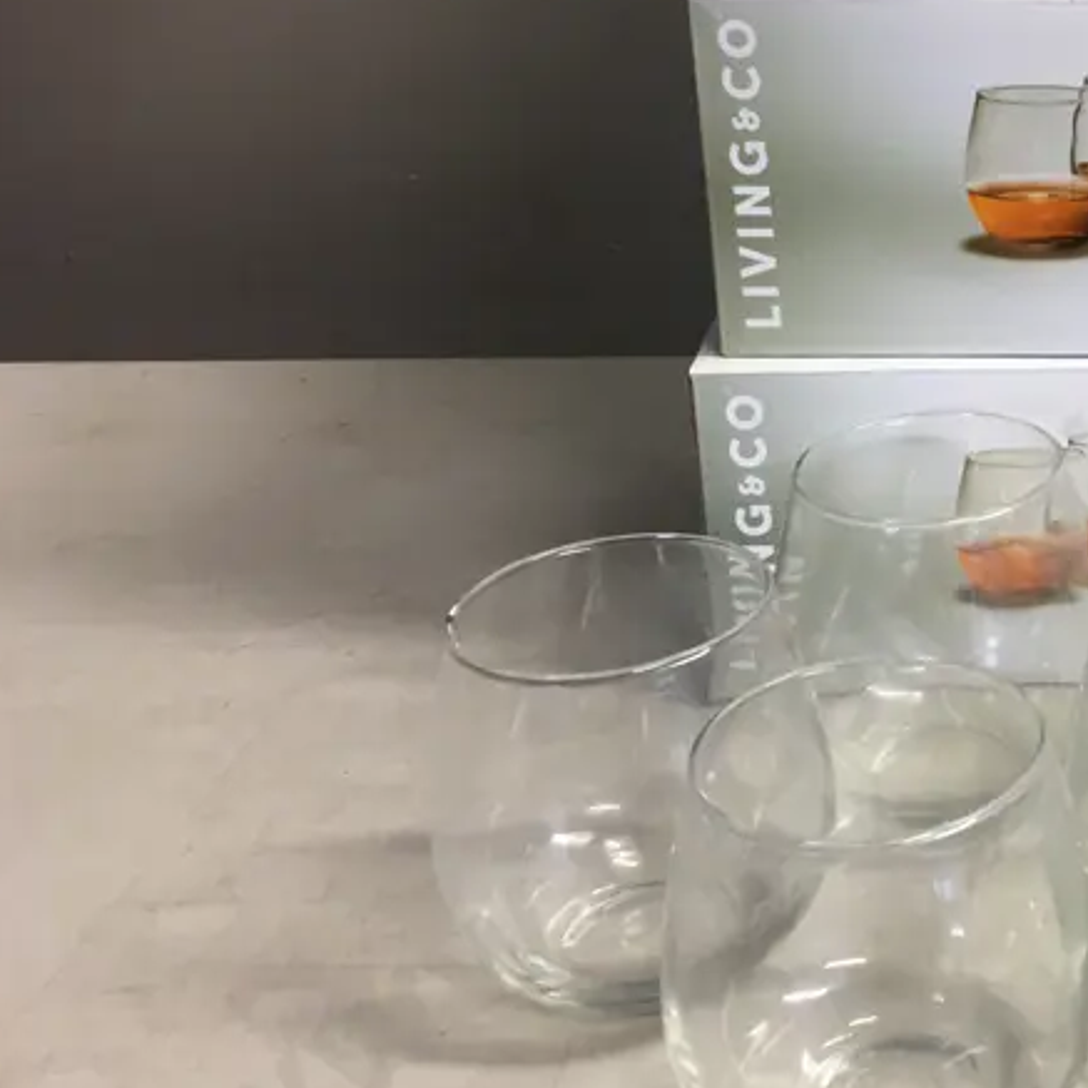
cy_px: 401
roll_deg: +0.4
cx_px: 1227
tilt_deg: -19.4
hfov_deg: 26.2
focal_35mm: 60
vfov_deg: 28.5
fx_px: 2134
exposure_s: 1/17
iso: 32
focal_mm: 4.15
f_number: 2.2
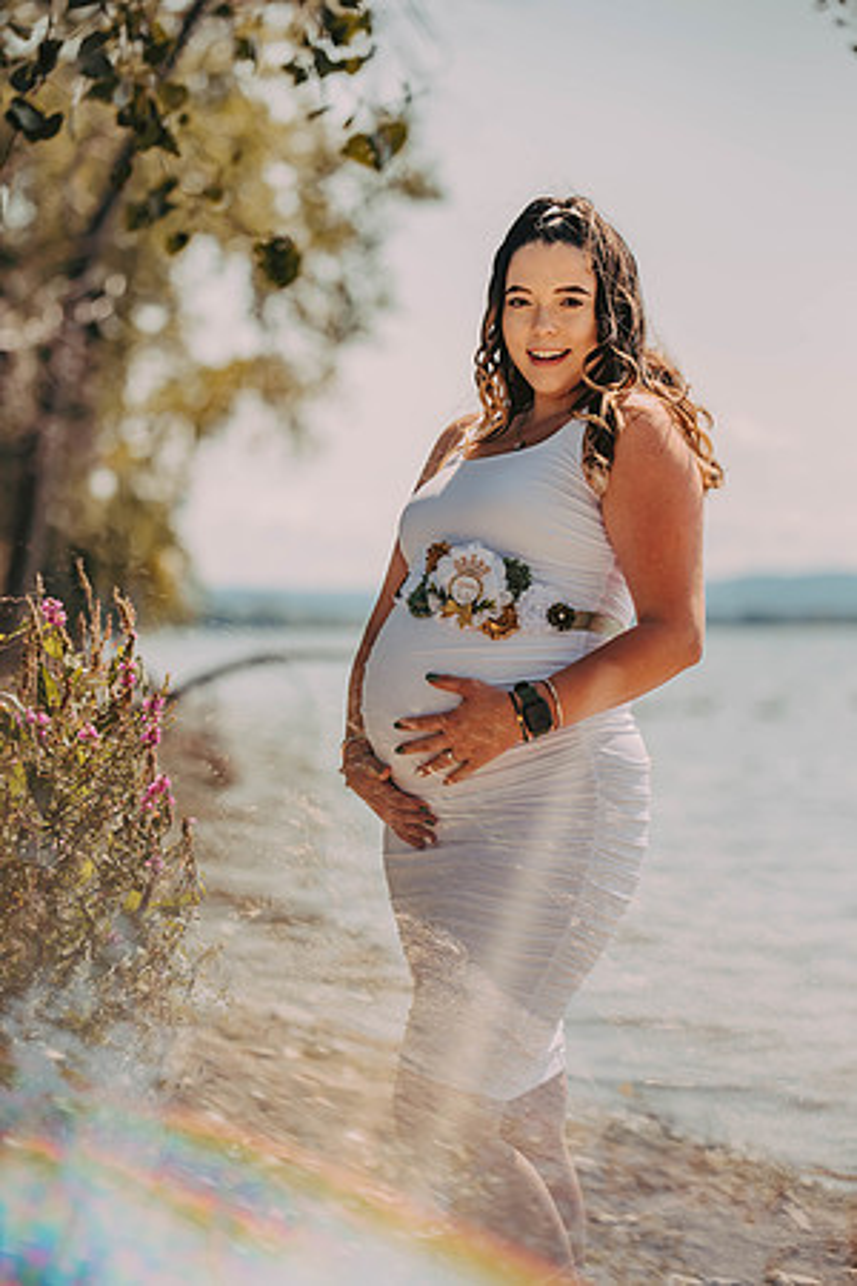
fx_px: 3642
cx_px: 428
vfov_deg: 20.0
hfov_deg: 13.4
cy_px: 643
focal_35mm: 102
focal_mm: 102
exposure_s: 1/4000
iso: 250
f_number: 2.8
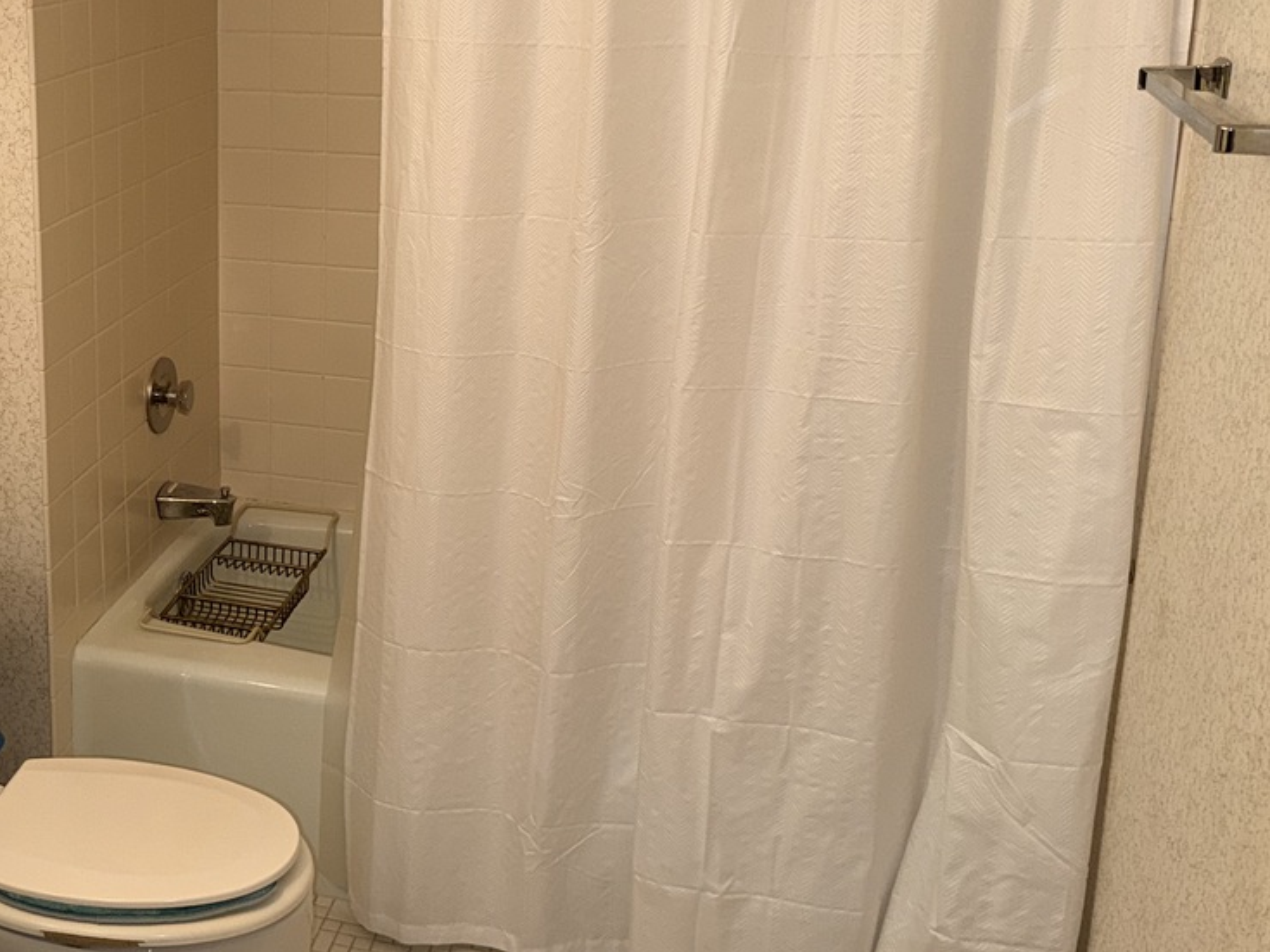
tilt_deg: -14.4
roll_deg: +0.6
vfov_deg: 30.7
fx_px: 1724
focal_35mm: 47
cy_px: 323
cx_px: 192
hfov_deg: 38.4
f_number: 1.78
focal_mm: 6.76
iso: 64
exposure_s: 1/39
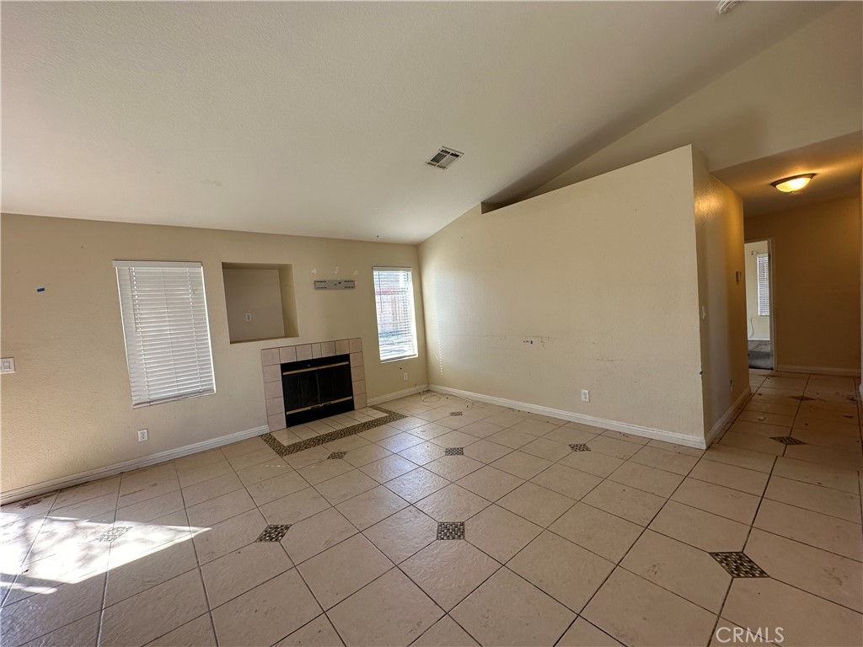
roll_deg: +4.2
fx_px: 349
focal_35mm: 14
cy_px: 324
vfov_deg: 85.7
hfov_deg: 102.1
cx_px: 432
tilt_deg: -1.4
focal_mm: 2.22
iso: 50
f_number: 2.2
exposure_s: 1/99
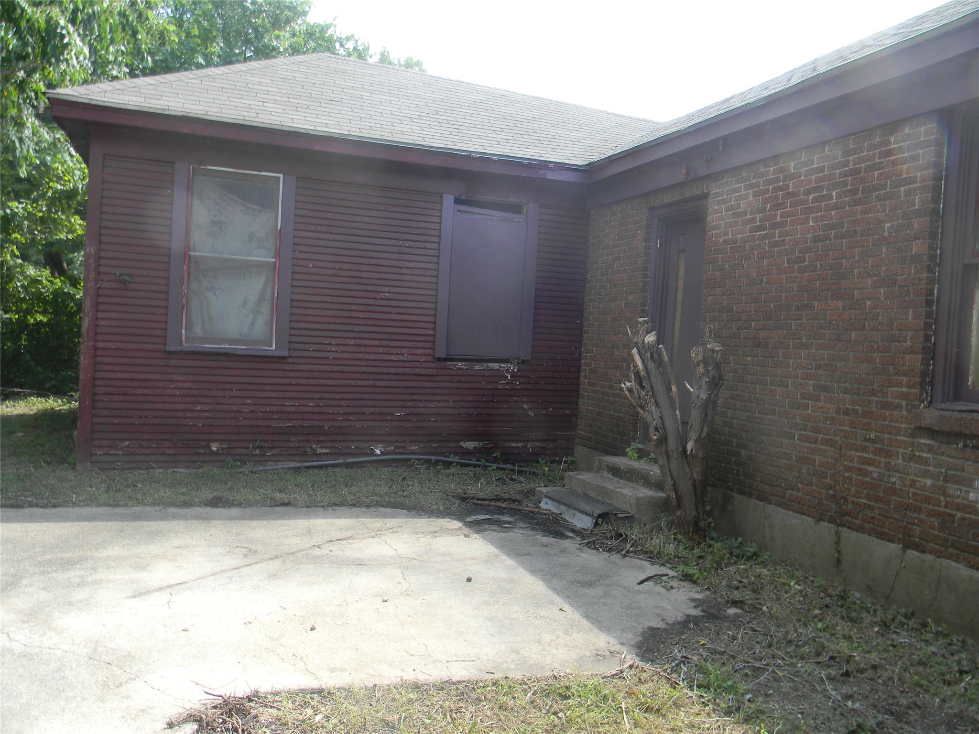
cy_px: 367
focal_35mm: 28
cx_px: 490
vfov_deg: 49.7
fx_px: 792
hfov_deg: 63.4
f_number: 3.5
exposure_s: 1/120
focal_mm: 5
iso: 80
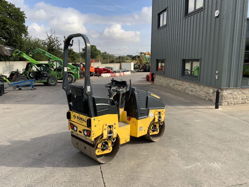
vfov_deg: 48.2
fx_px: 209
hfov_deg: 61.7
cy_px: 94
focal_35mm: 29
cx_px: 124
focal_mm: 3
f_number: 1.8
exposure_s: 1/1412
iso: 16
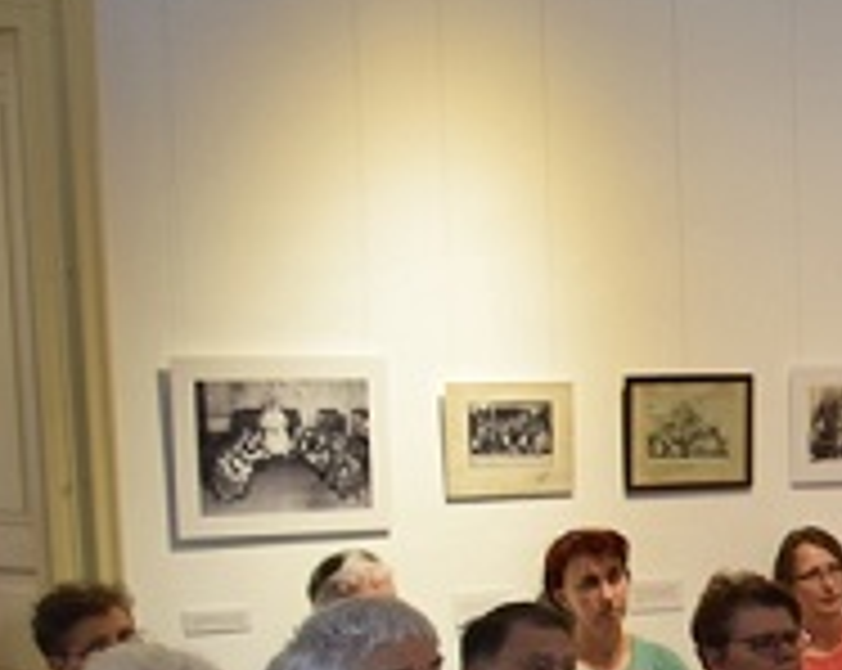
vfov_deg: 15.3
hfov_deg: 16.8
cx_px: 1517
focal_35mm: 95
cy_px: 908
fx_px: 2364
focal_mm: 18
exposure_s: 1/60
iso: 400
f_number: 4
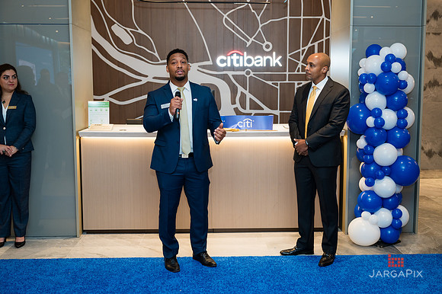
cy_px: 141
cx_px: 230
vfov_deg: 33.5
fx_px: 488
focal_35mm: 40
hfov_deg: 48.7
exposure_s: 1/160
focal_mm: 38
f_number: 3.2
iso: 400
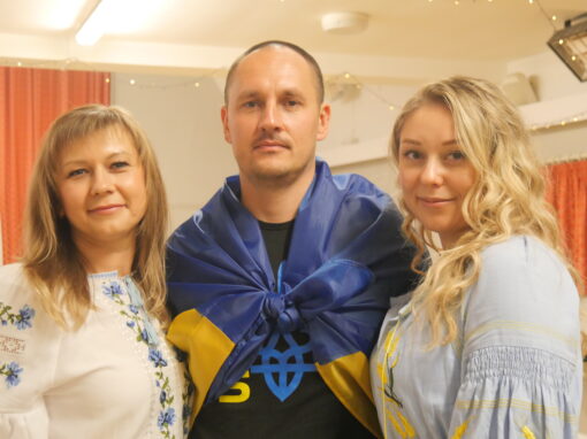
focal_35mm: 56
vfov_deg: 26.1
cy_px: 220
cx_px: 294
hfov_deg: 34.4
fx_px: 949
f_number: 4.3
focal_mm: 28
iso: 3200
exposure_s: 1/25
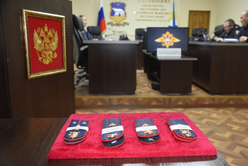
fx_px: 227
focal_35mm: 33
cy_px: 83
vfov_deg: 40.0
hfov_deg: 57.2
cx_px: 124
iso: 1100
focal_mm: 22
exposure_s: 1/60
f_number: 3.8
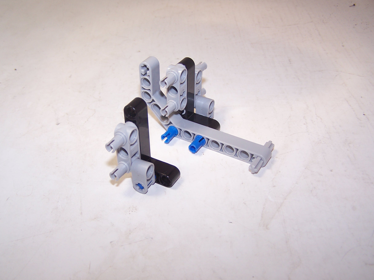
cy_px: 142
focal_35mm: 40
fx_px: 432
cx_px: 183
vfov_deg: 36.0
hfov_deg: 46.8
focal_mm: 6.3
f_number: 2.8
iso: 80
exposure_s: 1/125
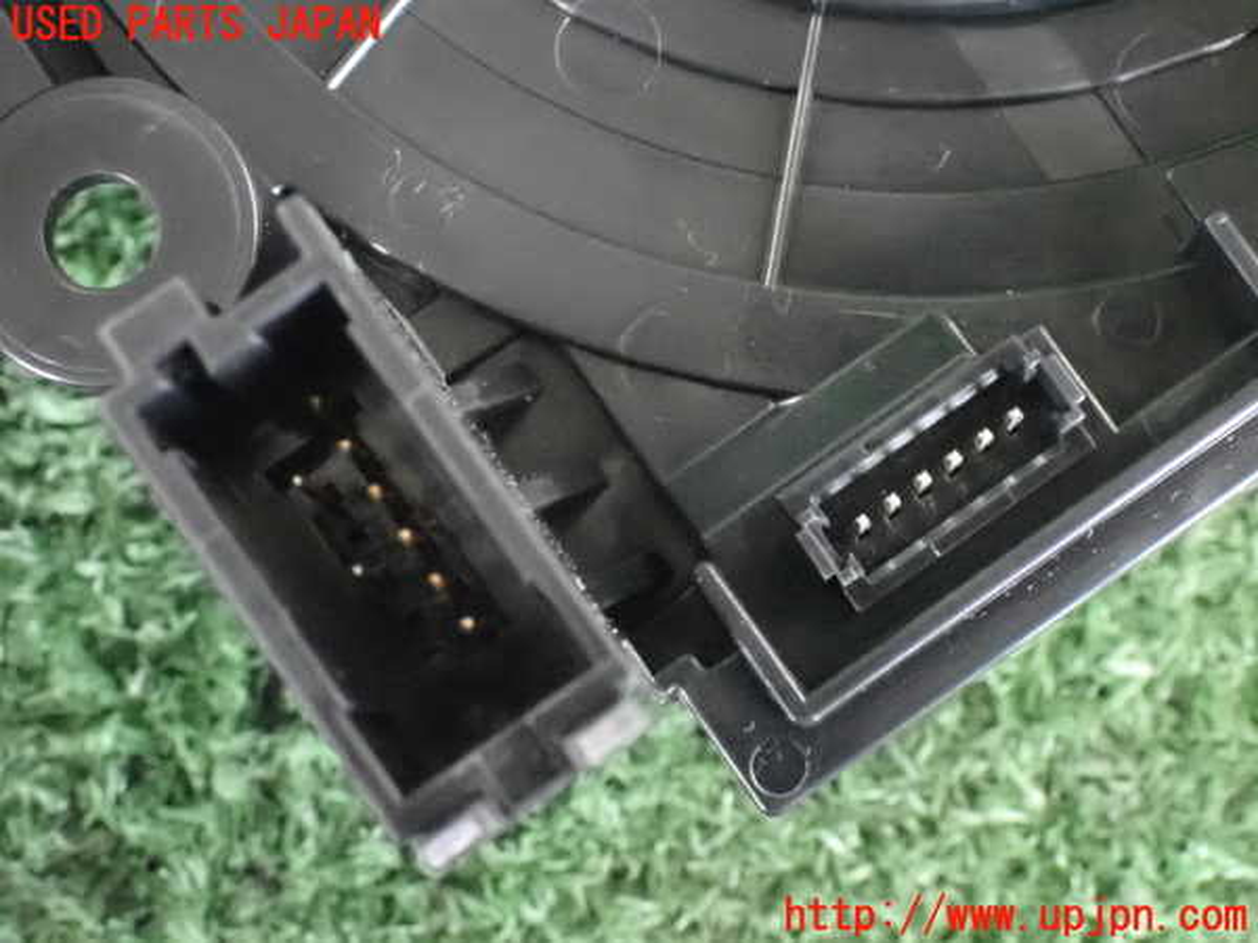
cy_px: 472
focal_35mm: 88
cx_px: 629
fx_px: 3198
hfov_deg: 22.3
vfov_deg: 16.8
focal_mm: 15.66
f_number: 4.5
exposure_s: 1/50
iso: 6400
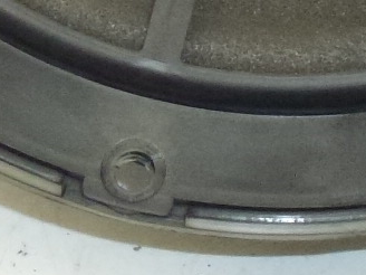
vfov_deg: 3.6
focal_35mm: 406
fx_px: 4293
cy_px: -510
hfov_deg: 4.9
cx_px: 293
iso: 400
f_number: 4.6
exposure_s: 1/100
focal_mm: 11.7
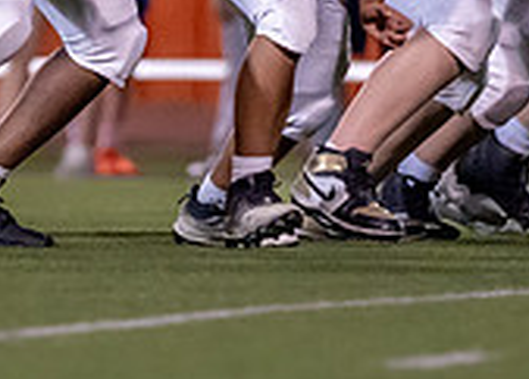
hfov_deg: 2.2
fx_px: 13713
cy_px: -33
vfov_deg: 1.6
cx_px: 137
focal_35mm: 912
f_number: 1.8
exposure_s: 1/1000
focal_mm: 135
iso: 1600
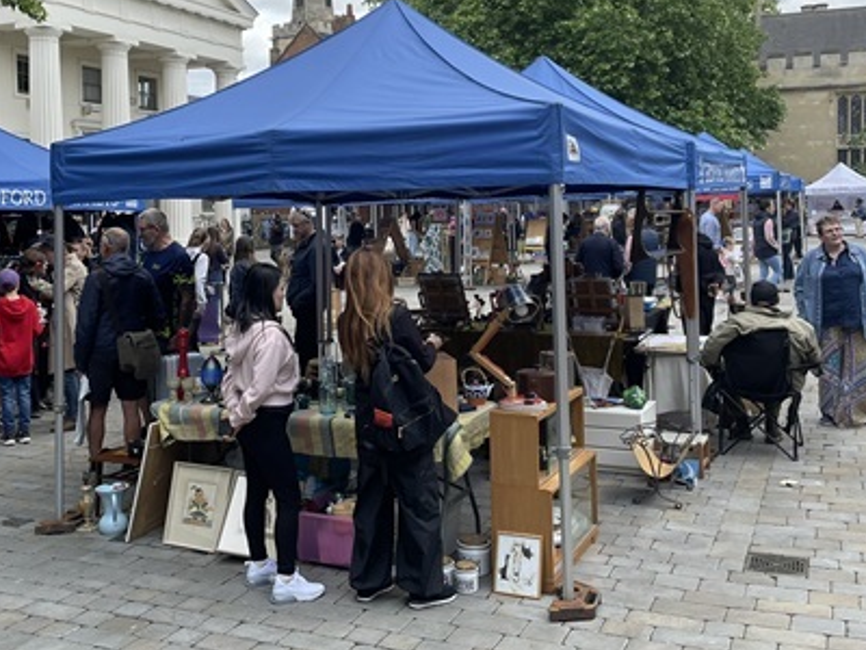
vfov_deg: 36.6
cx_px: 353
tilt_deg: -3.9
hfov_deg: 47.6
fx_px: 976
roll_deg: +0.8
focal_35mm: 39
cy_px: 245
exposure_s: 1/1531
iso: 50
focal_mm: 4.2
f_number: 1.6
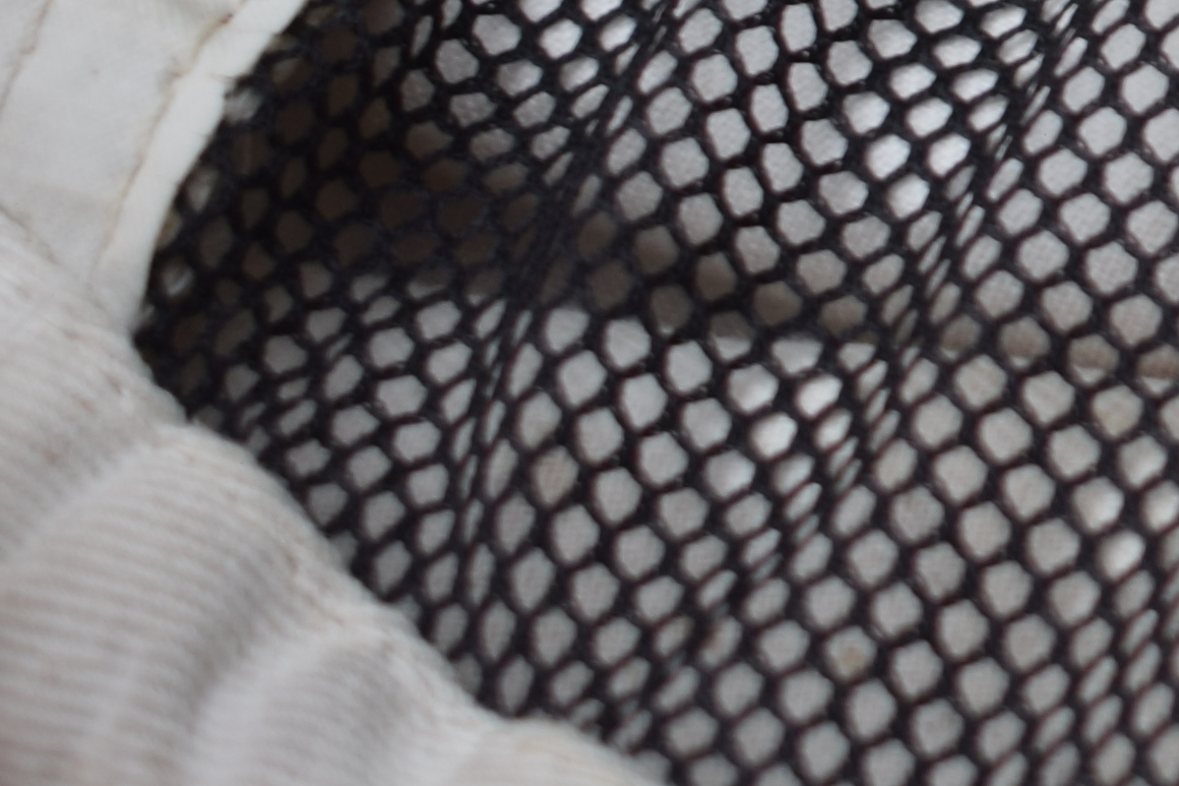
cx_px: 2651
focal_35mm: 241
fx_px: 7878
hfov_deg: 8.0
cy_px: -975
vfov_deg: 5.5
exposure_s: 1/100
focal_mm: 31
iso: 100
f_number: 4.2
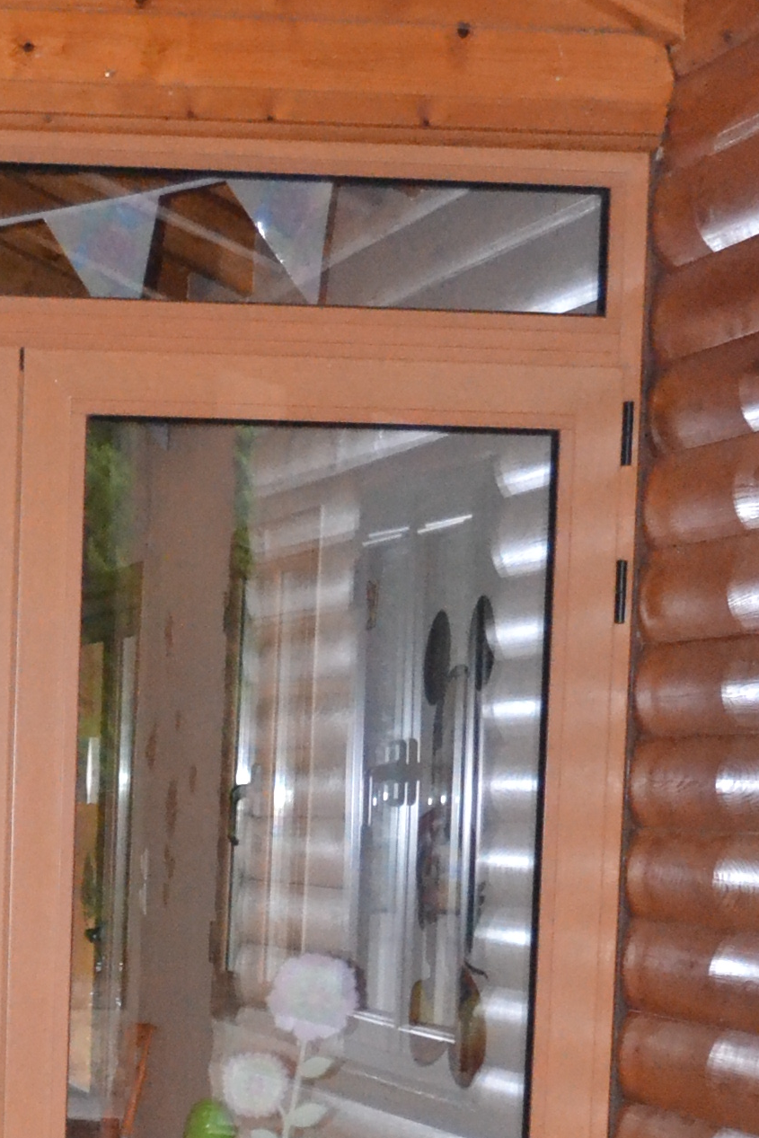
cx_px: -270
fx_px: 3794
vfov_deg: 16.5
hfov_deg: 11.1
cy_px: 1295
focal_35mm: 120
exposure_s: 1/60
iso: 3200
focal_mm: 22
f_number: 3.8
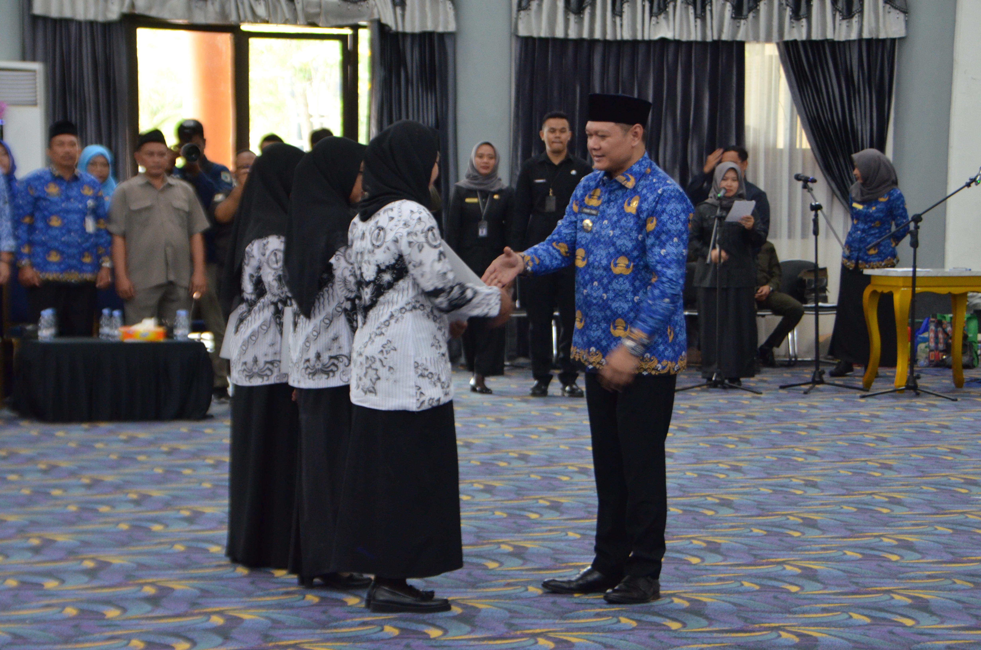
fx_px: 3345
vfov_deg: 11.1
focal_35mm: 123
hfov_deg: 16.7
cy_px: 325
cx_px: 490
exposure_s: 1/30
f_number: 5.6
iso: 1600
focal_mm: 82
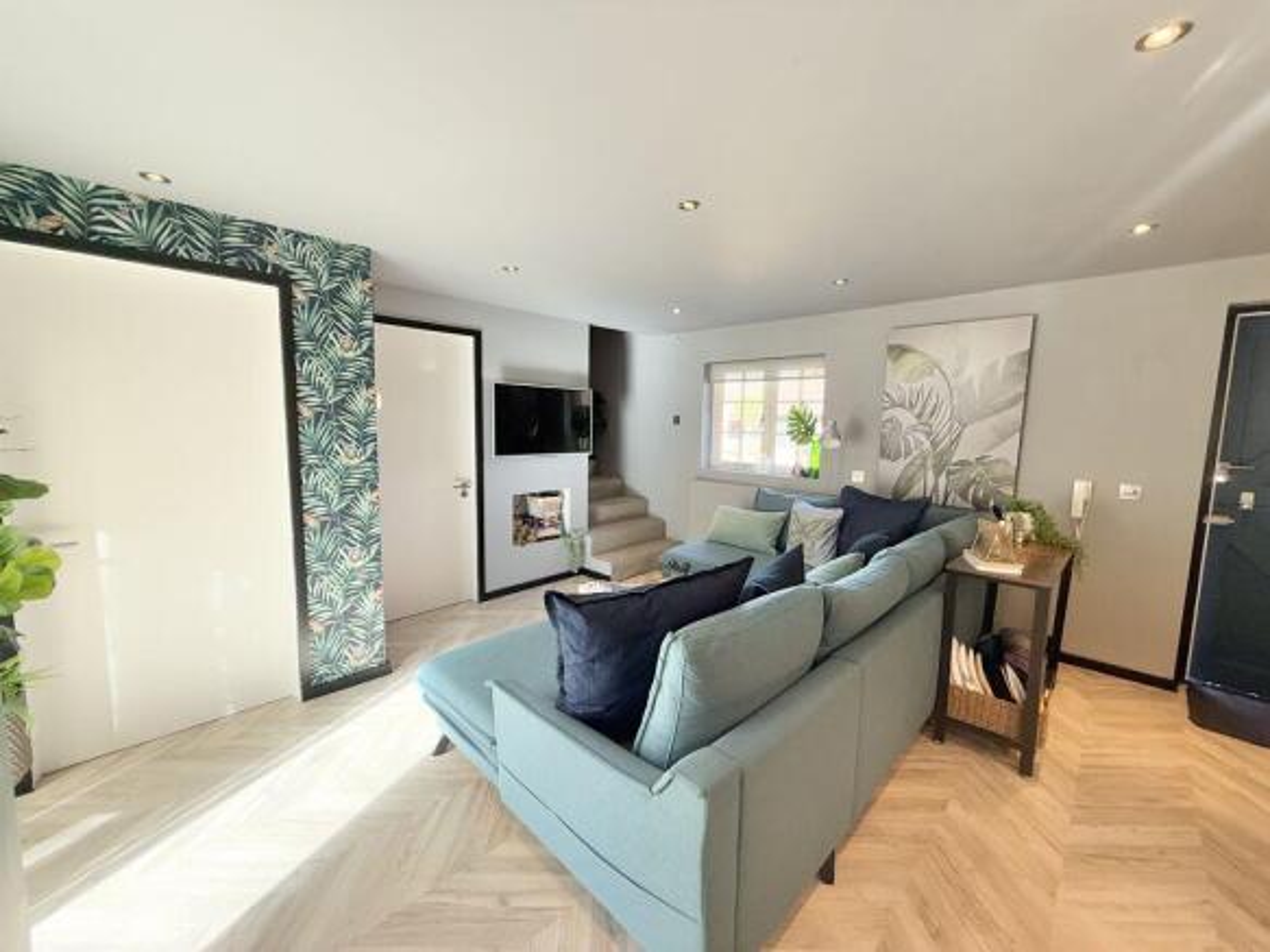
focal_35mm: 14
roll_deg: -1.0
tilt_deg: -6.3
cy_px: 476
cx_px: 635
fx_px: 514
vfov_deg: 85.7
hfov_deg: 102.1
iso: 200
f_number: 2.2
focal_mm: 2.22
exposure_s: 1/100
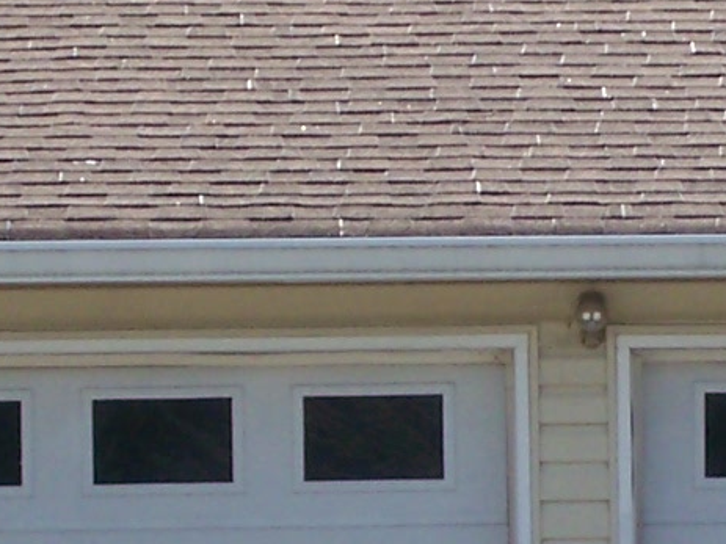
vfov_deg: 3.5
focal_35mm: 420
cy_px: 550
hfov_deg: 4.7
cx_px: 883
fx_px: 8806
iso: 64
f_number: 4.5
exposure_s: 1/250
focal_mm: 12.4
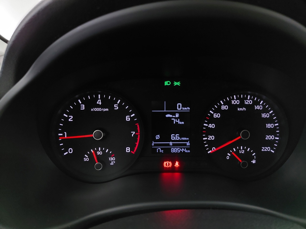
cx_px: 153
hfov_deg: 69.4
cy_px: 114
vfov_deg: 54.9
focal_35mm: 25
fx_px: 221
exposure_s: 1/25
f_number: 1.8
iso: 400
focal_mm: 4.69
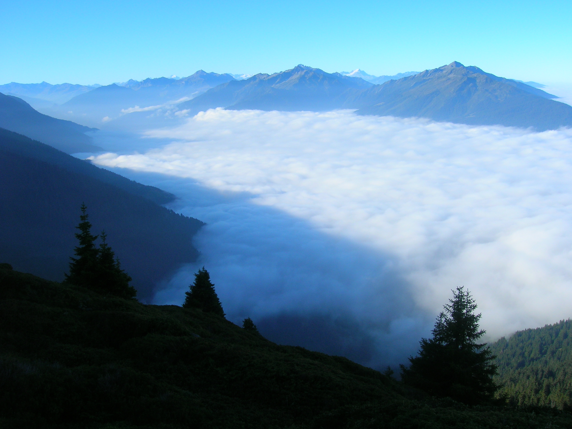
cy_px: 214
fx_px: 562
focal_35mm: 34
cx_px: 286
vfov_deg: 41.8
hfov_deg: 54.0
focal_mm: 5.7
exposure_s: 1/266
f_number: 4.9
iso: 50
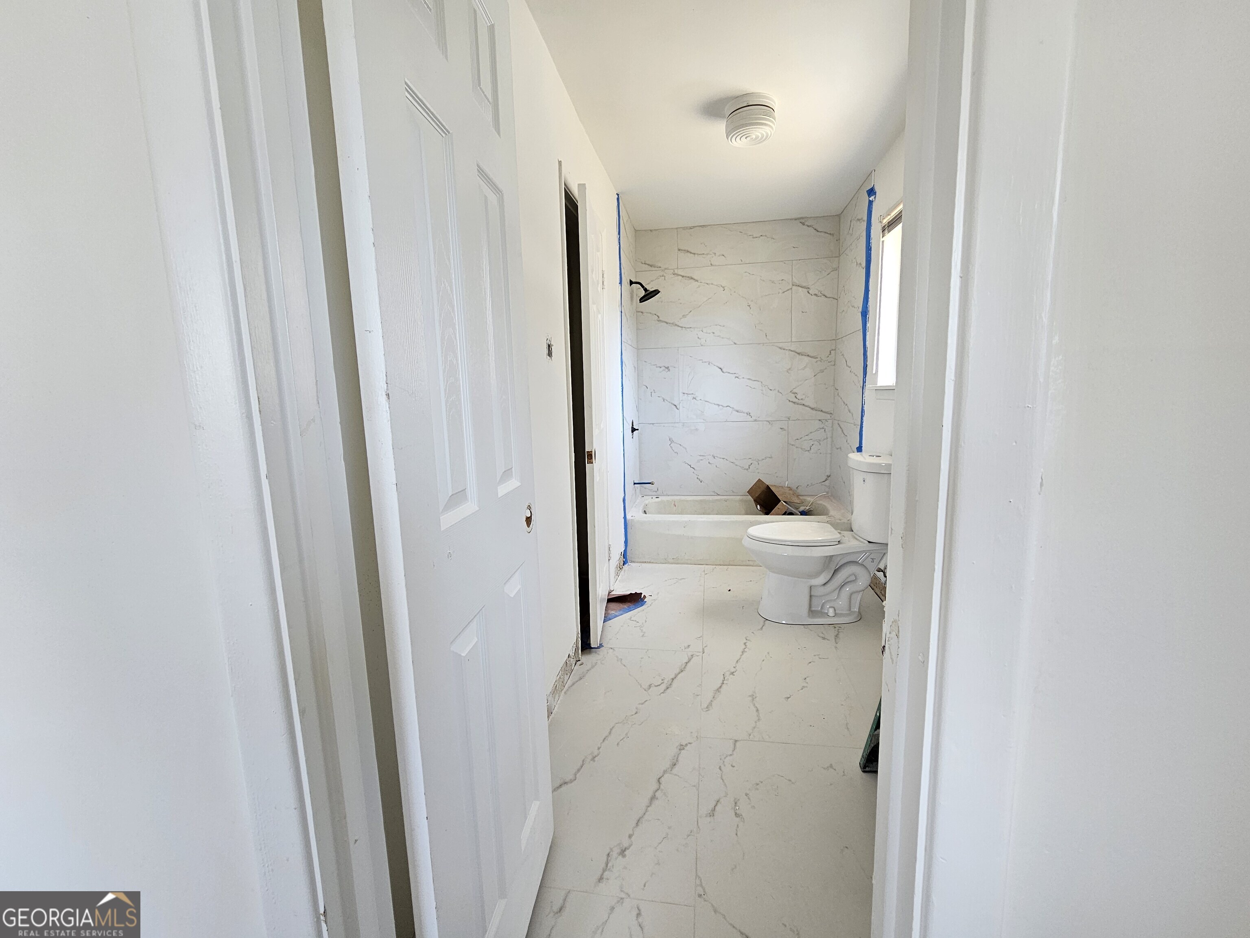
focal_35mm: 13
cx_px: 625
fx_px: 469
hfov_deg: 106.2
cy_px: 469
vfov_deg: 89.9
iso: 64
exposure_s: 1/77.4
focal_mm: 2.2
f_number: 2.2
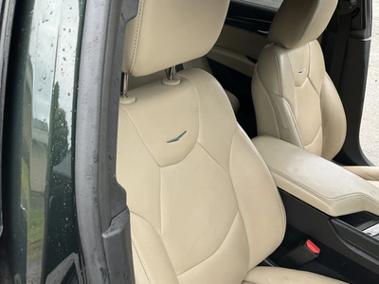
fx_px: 318
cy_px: 142
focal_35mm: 29
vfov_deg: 48.2
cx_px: 190
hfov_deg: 61.7
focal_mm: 3
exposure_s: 1/122
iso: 40
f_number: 1.8
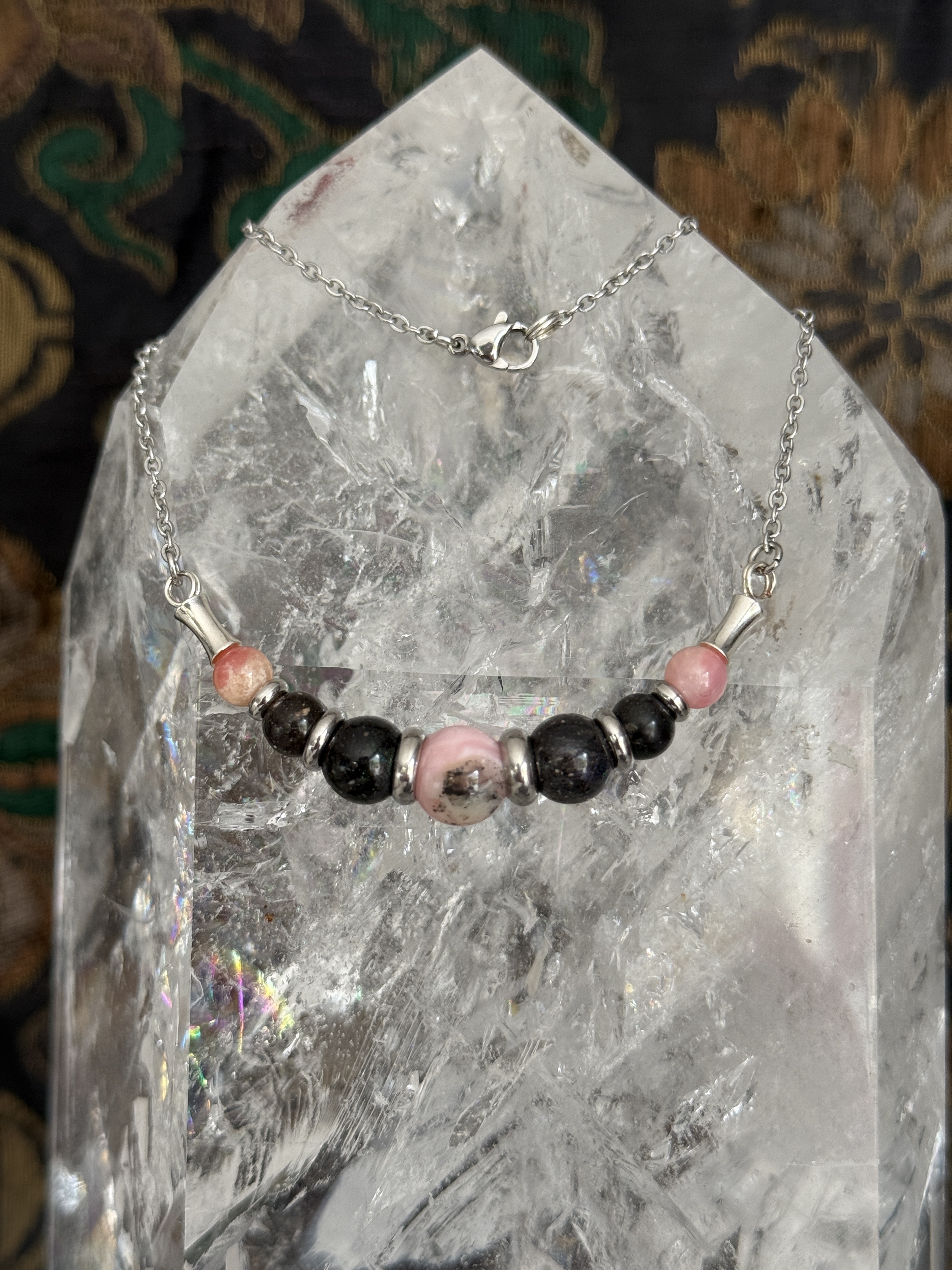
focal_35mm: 48
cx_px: 476
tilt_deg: -2.6
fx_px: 1760
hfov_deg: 30.3
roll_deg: -0.2
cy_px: 635
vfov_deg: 39.7
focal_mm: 6.76
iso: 160
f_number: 1.78
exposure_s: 1/60
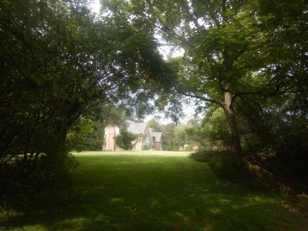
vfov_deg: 56.8
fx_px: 214
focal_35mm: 24
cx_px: 154
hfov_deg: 71.6
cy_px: 116
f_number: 2.8
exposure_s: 1/400
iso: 125
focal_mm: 4.3
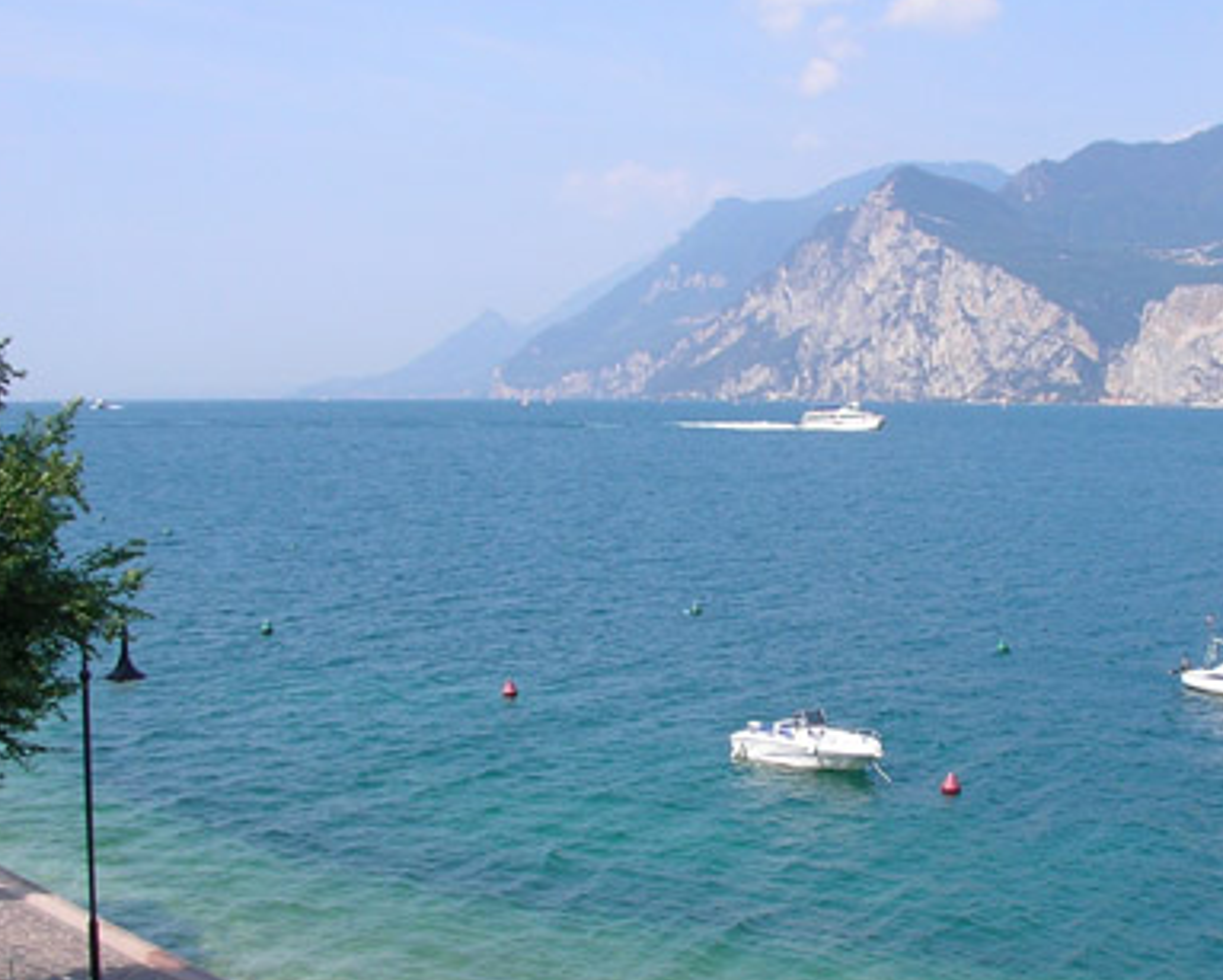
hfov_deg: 32.2
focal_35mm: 58
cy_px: 595
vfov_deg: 26.2
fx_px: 2101
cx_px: 805
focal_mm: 5.8
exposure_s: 1/390
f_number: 4.5
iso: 50
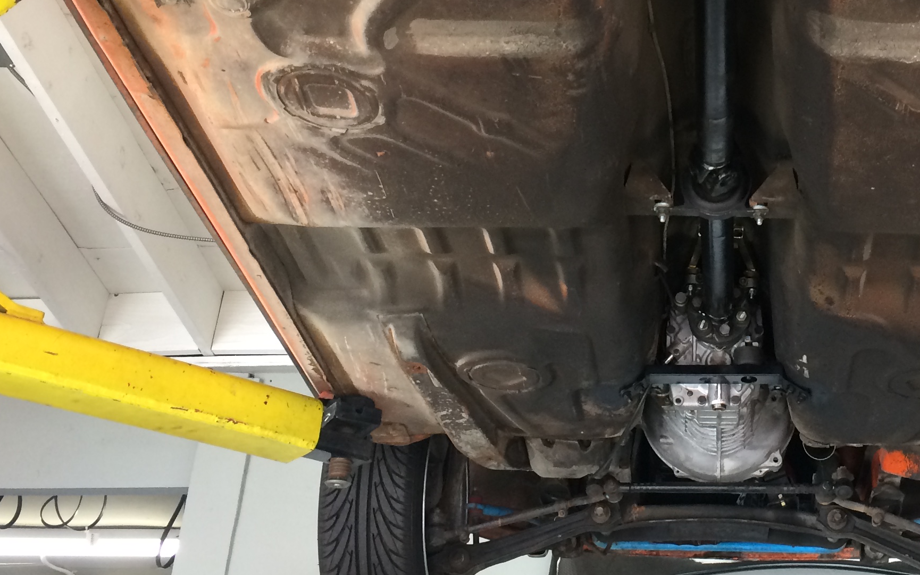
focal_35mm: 58
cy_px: 85
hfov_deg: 34.5
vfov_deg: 22.0
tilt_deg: +31.8
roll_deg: +0.0
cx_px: 675
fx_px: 1454
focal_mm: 4.15
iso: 50
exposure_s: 1/30
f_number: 2.2
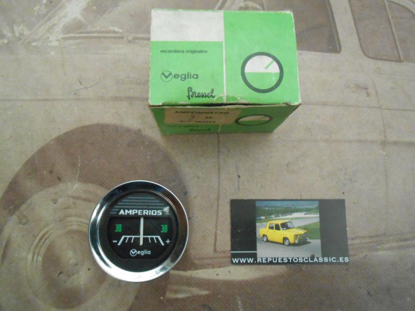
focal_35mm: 26
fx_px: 312
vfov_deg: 53.1
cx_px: 208
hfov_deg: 67.3
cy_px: 156
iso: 800
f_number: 3.5
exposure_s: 1/25
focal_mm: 4.6
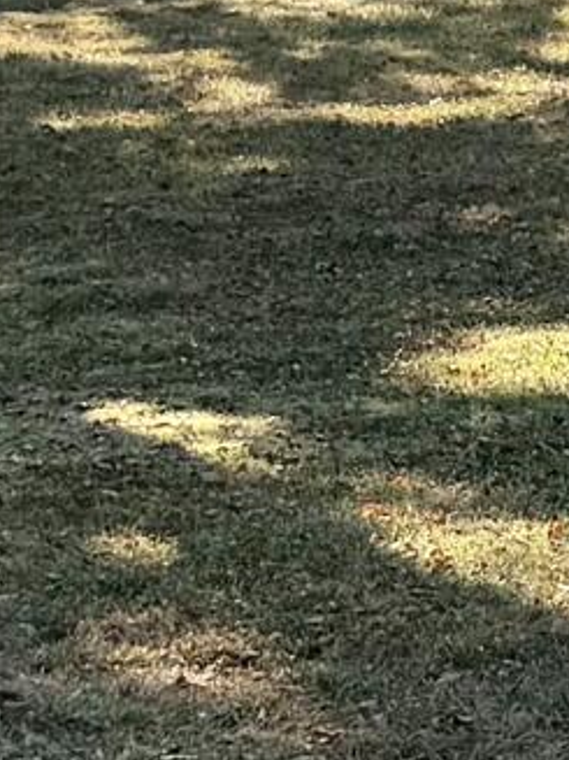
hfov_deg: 6.5
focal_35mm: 220
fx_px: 4825
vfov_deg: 8.8
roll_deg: +0.3
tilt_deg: -1.4
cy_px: -335
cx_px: 1303
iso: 100
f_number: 1.78
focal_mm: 6.76
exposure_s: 1/2370
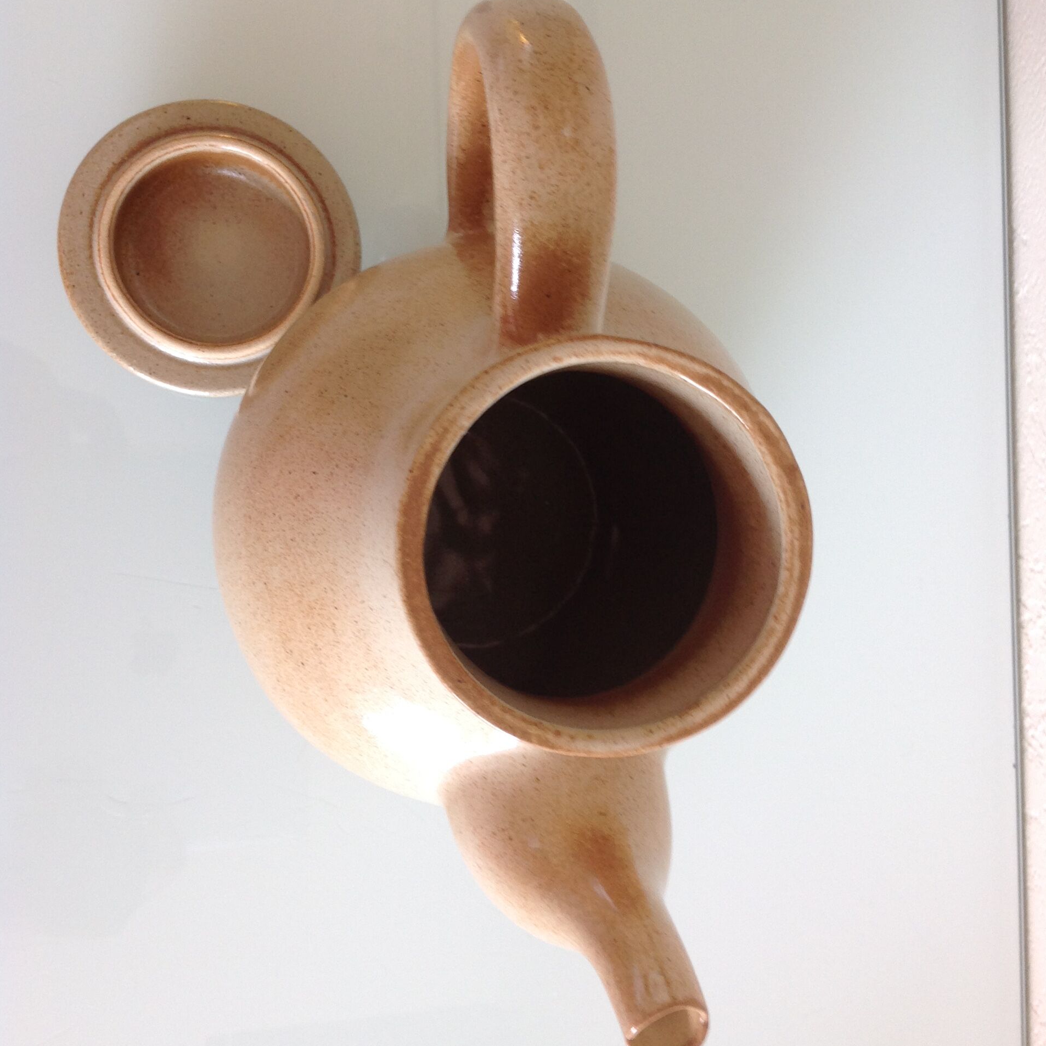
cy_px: 496
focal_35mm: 42
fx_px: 1436
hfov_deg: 40.0
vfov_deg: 40.0
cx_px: 530
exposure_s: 1/24
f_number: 2.4
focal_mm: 4.28
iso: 50
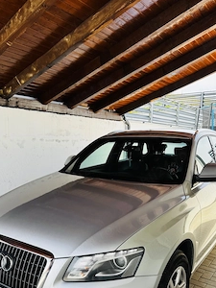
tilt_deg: -9.3
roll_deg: -0.6
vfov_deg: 55.9
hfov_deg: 44.1
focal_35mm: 32
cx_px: 101
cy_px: 186
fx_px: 266
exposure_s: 1/593
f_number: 1.78
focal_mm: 6.76
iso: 80
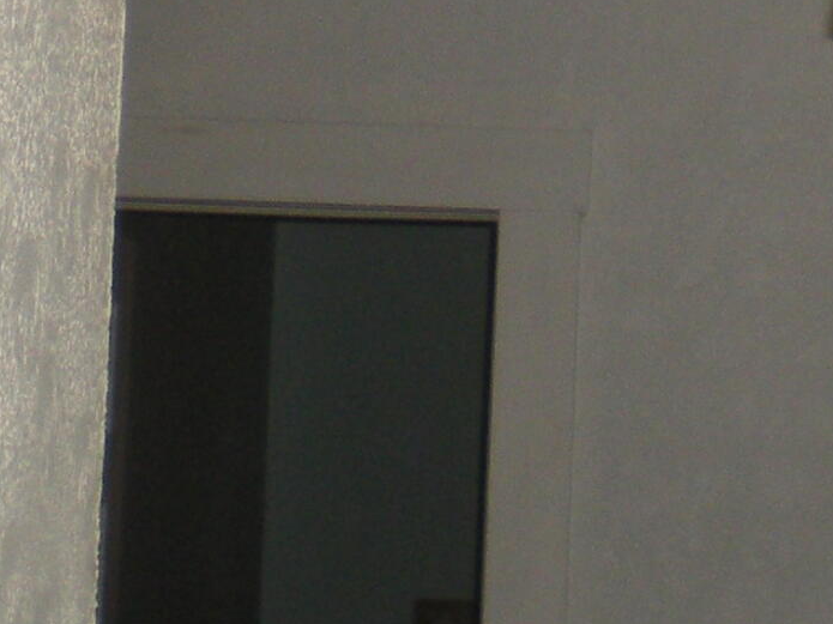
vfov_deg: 8.8
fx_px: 3946
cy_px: -353
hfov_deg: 12.0
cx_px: 683
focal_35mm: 164
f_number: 3.1
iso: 111
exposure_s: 1/60
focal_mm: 6.3
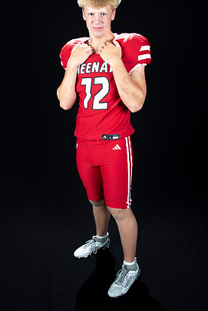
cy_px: 142
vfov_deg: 60.2
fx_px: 268
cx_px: 97
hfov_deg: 42.3
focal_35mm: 31
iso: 320
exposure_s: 1/160
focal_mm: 28
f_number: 9
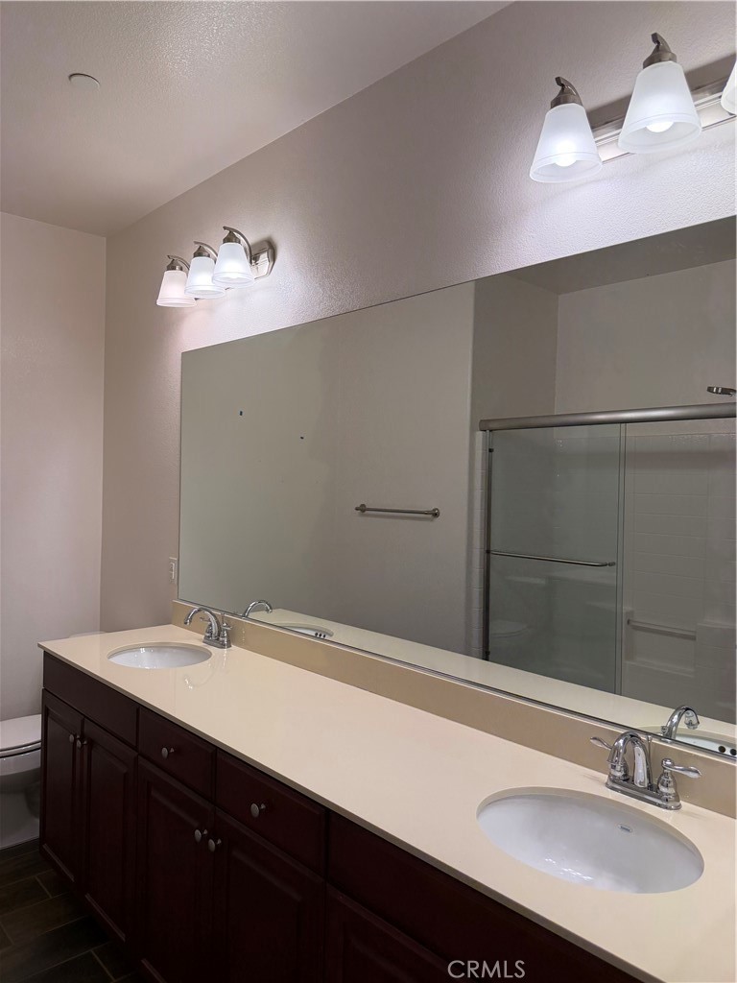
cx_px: 368
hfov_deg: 56.8
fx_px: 681
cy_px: 492
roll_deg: -0.8
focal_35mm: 24
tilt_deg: -2.6
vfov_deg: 71.6
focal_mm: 6.76
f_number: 1.78
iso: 160
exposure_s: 1/216
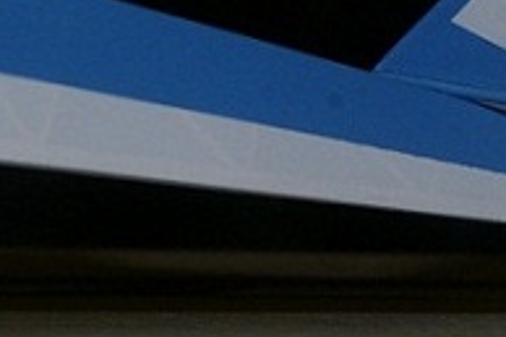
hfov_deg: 6.6
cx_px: 670
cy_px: 274
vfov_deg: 4.4
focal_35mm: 311
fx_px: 4366
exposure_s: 1/60
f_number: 16
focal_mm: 55
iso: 400
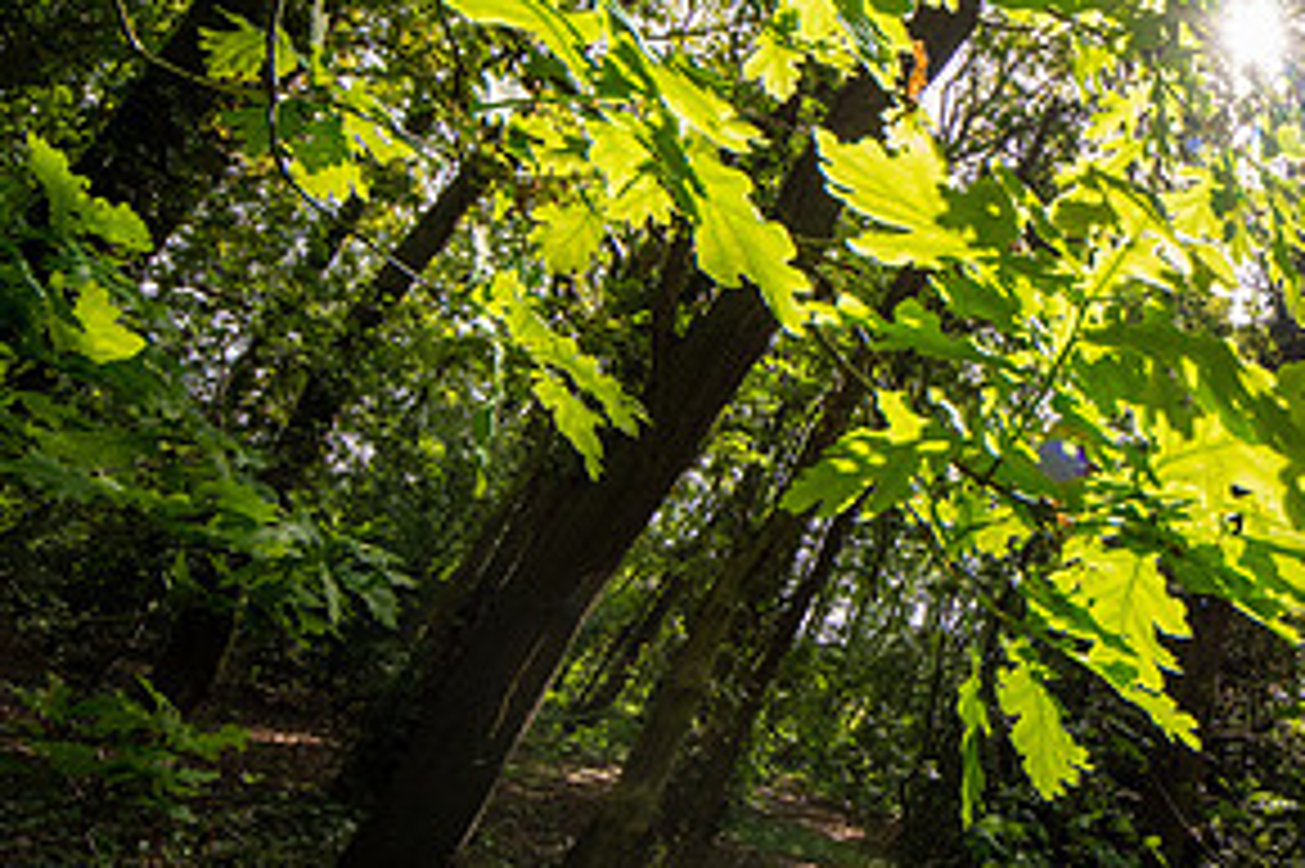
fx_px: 869
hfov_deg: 62.6
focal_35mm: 24
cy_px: 241
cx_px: 1161
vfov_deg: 51.3
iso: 400
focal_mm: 8
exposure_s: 1/250
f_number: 8
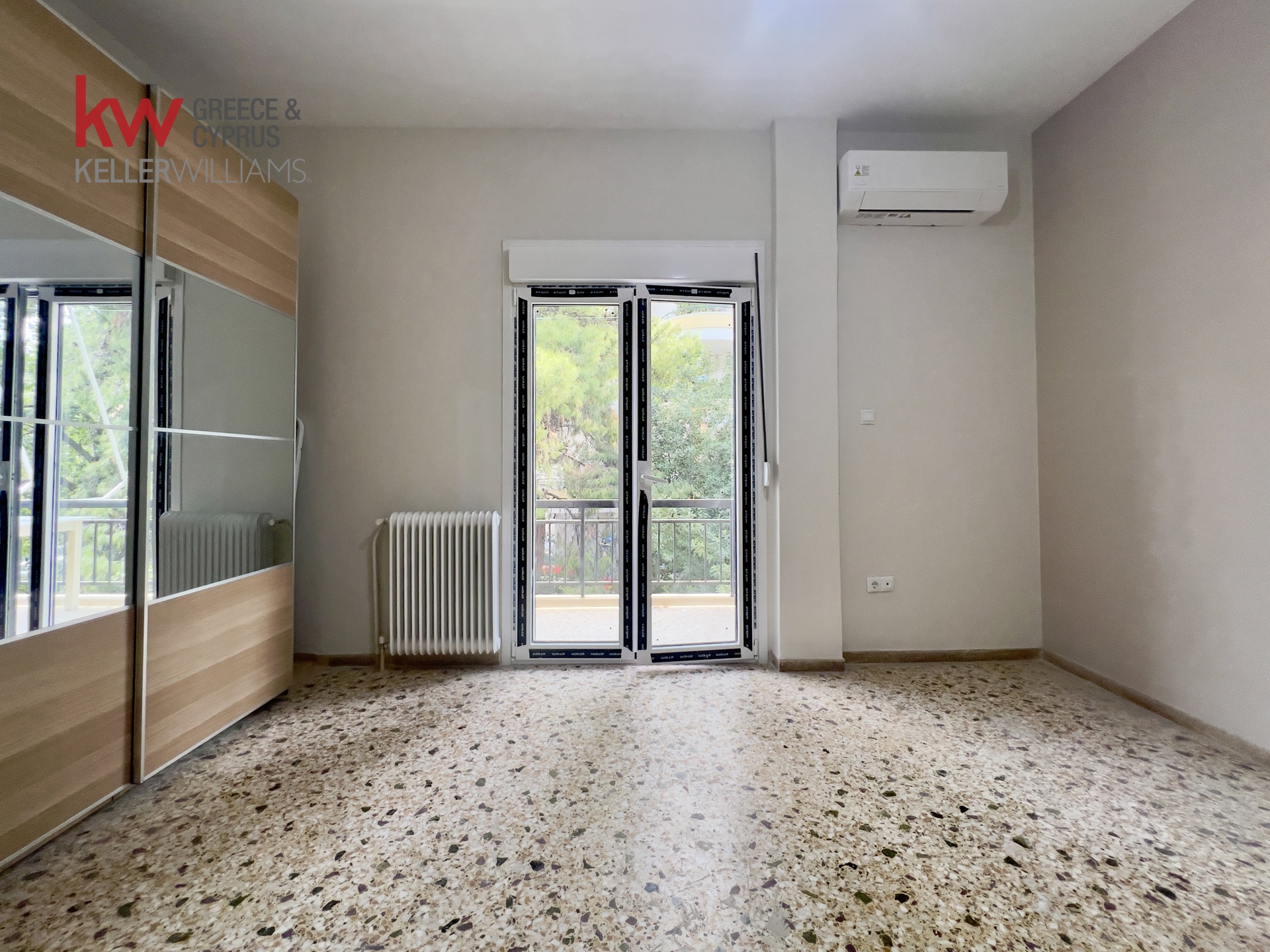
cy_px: 476
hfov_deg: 106.2
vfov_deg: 89.9
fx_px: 477
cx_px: 635
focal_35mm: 13
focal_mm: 1.57
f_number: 1.8
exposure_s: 1/100
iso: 80
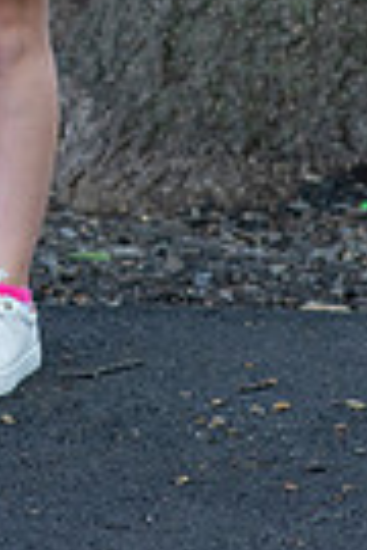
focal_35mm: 283
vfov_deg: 7.1
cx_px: -24
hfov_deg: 4.8
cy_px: -354
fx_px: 4327
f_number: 4.5
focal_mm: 85
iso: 800
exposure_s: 1/250
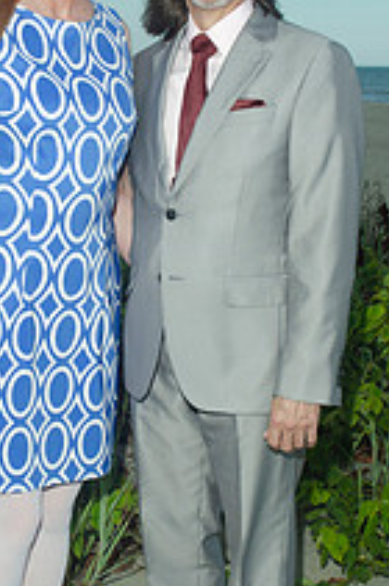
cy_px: 269
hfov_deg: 17.0
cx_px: 119
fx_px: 1301
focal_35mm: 80
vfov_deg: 25.4
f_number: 9
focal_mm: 25
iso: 100
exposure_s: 1/250
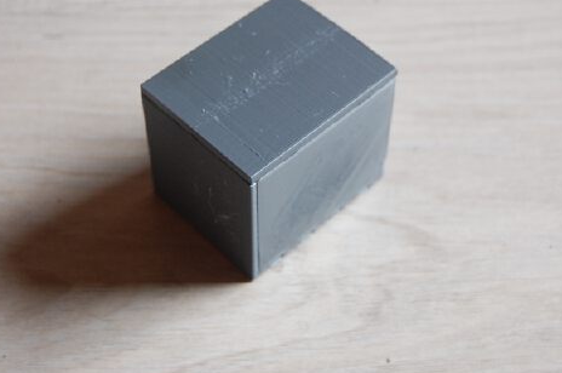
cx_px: 256
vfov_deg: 18.3
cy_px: 145
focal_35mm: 74
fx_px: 1154
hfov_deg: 27.4
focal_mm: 38
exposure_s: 1/30
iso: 500
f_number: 5
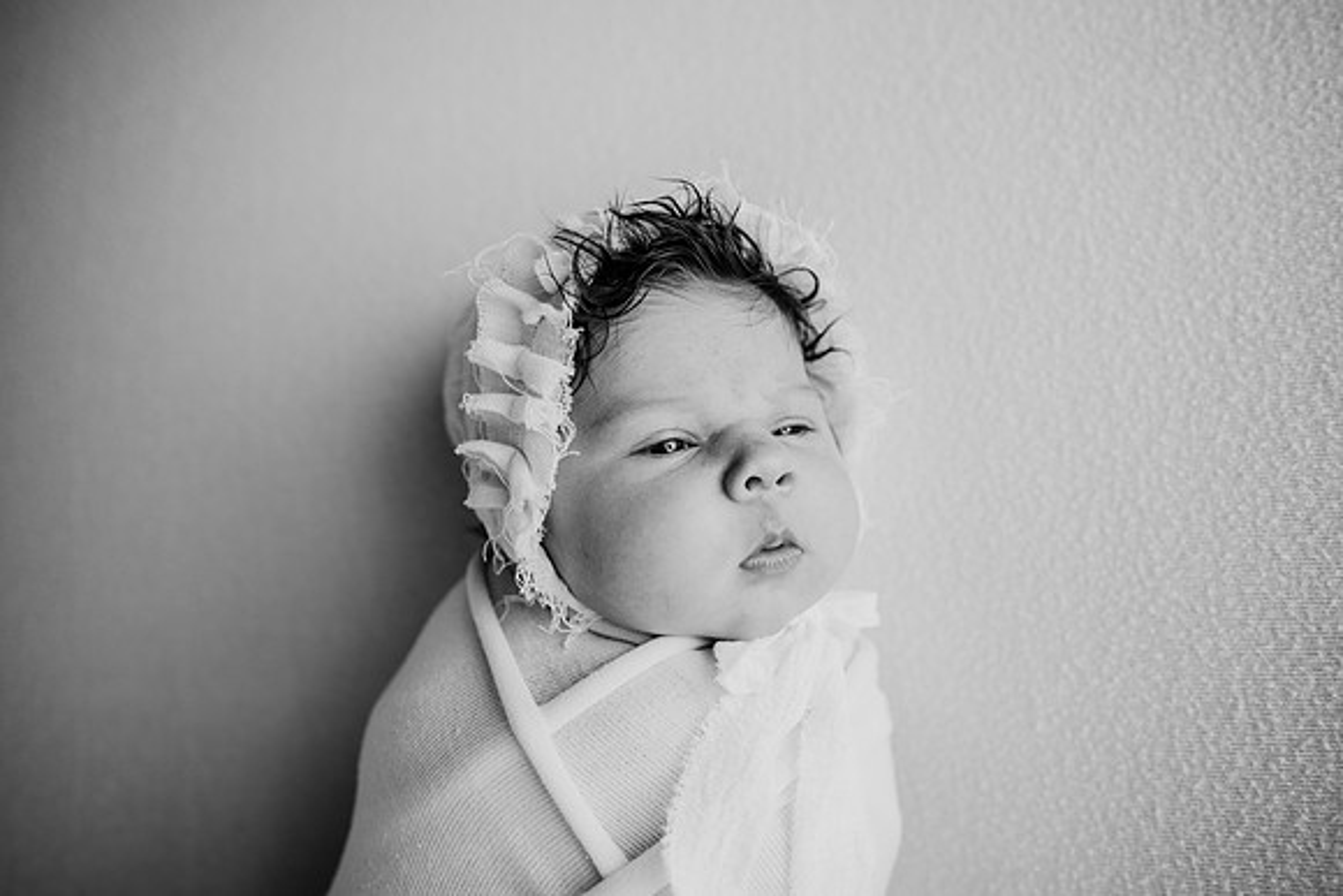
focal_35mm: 24
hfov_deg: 73.7
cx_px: 672
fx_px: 896
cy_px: 448
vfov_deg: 53.2
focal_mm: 24
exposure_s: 1/160
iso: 100
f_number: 2.5
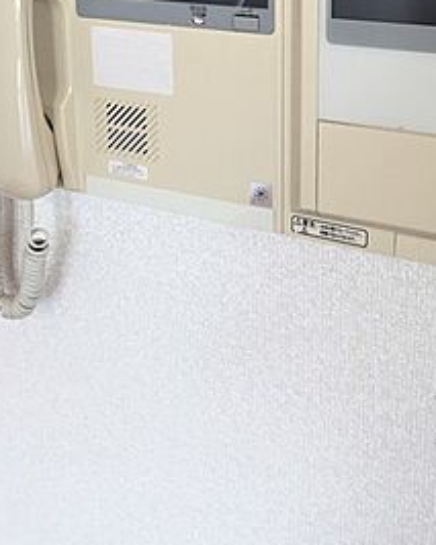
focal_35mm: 51
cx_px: 260
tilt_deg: -12.2
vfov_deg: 34.8
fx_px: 822
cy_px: 68
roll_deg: -1.5
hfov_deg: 29.6
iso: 32
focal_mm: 4.15
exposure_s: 1/30
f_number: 2.2
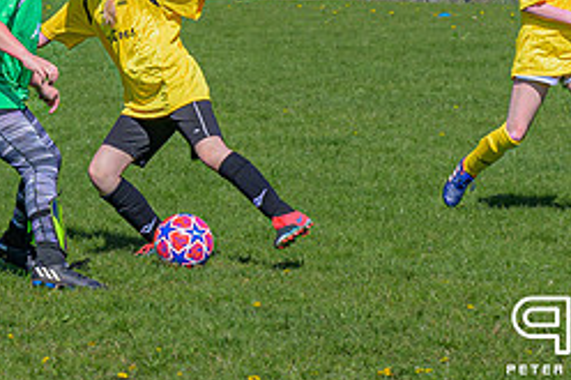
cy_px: 27
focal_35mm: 330
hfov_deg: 6.2
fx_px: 5231
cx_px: 205
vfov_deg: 4.2
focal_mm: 75
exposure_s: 1/500
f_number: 6.3
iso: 180
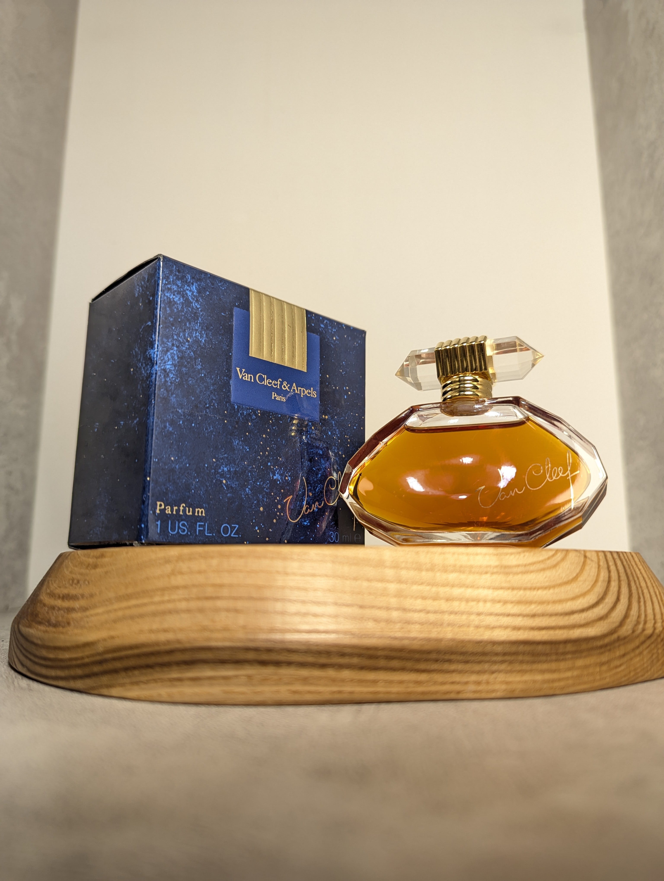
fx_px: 612
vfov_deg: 71.5
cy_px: 440
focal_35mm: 24
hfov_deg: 56.9
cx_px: 332
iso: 93
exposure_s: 1/100
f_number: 1.85
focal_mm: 6.81
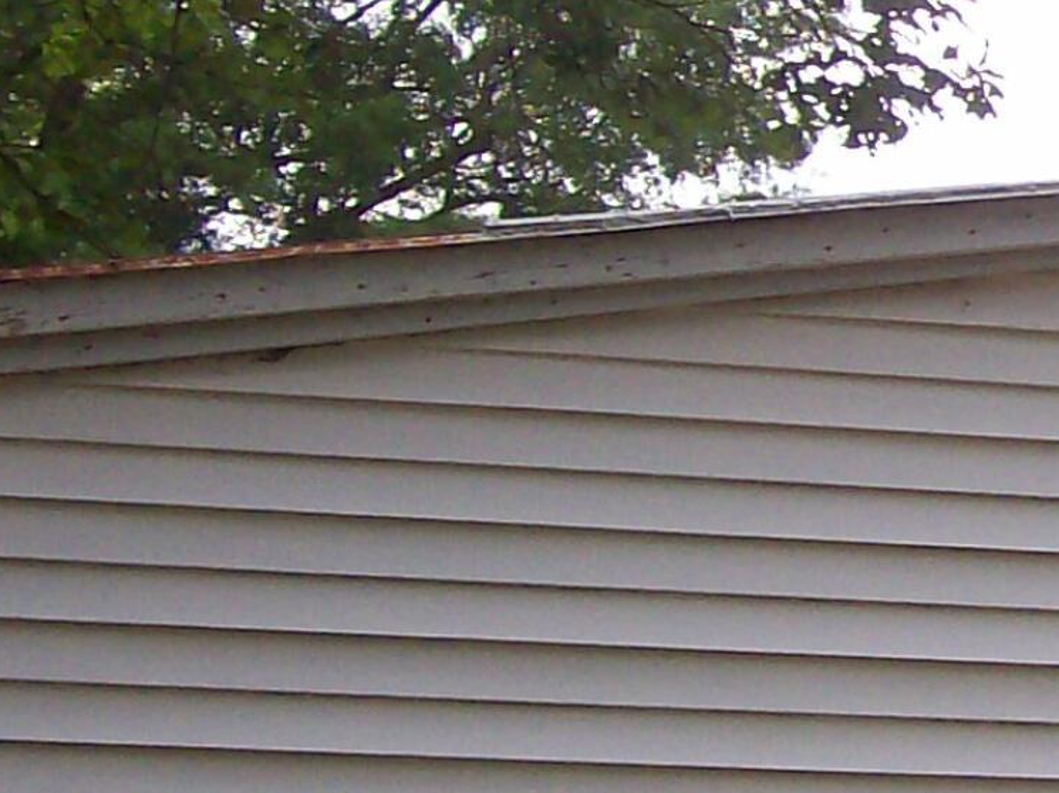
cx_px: 1773
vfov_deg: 10.2
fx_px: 4434
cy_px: 276
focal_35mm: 145
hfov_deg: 12.6
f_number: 2.7
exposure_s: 1/543
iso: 80
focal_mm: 6
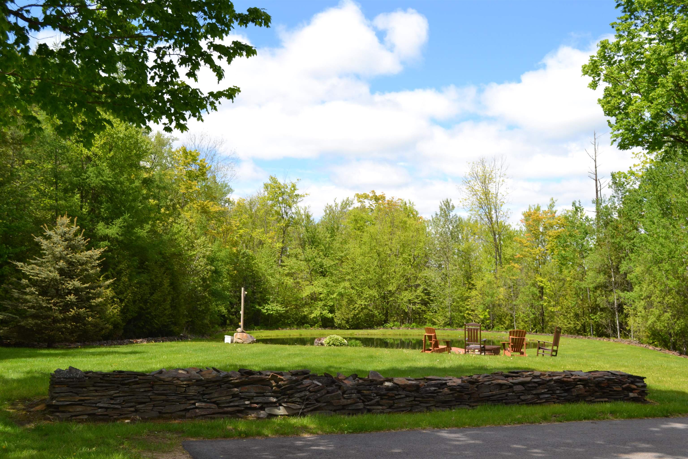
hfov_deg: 49.6
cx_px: 344
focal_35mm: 39
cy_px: 230
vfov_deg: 34.2
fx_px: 745
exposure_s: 1/200
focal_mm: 26
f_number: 7.1
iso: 100
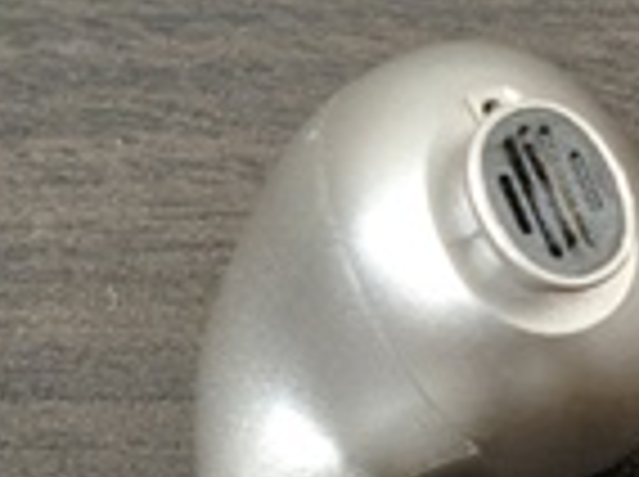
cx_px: 1078
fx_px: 4515
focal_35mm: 245
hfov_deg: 7.9
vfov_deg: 6.0
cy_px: 544
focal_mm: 4.94
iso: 320
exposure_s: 1/54.2
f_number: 1.5
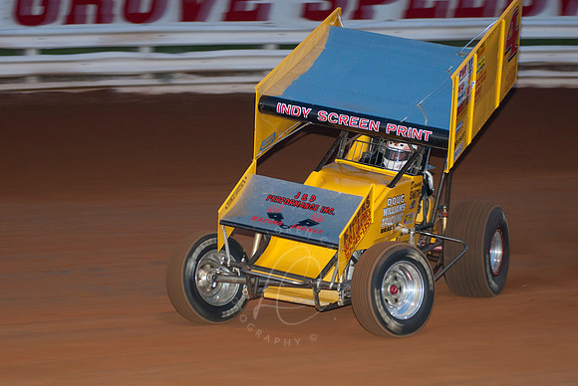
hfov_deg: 15.9
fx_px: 2073
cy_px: 193
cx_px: 289
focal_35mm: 129
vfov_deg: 10.7
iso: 250
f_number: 3.2
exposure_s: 1/250
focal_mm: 86
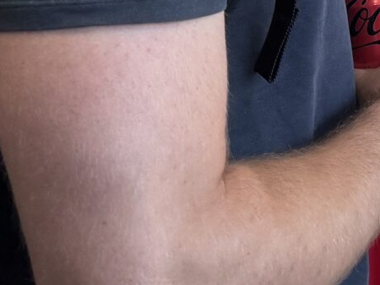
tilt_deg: -2.4
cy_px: -269
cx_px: 534
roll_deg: +7.3
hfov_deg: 14.1
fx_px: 1459
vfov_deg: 10.3
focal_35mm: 133
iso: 160
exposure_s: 1/121
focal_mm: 6.76
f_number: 1.78
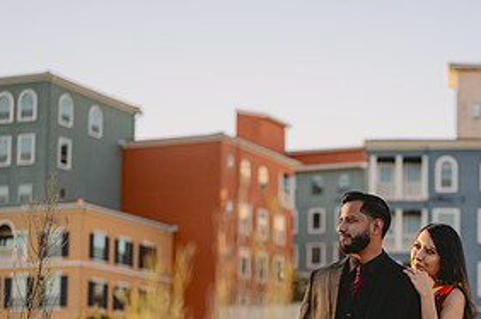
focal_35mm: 103
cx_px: 367
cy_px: 309
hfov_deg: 19.7
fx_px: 1374
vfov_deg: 13.1
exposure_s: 1/1000
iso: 50
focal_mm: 50
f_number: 1.8
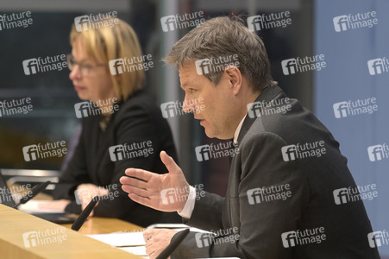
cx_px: 194
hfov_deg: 8.6
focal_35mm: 240
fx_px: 2591
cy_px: 130
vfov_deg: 5.7
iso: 3200
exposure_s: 1/320
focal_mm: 240
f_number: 5.6
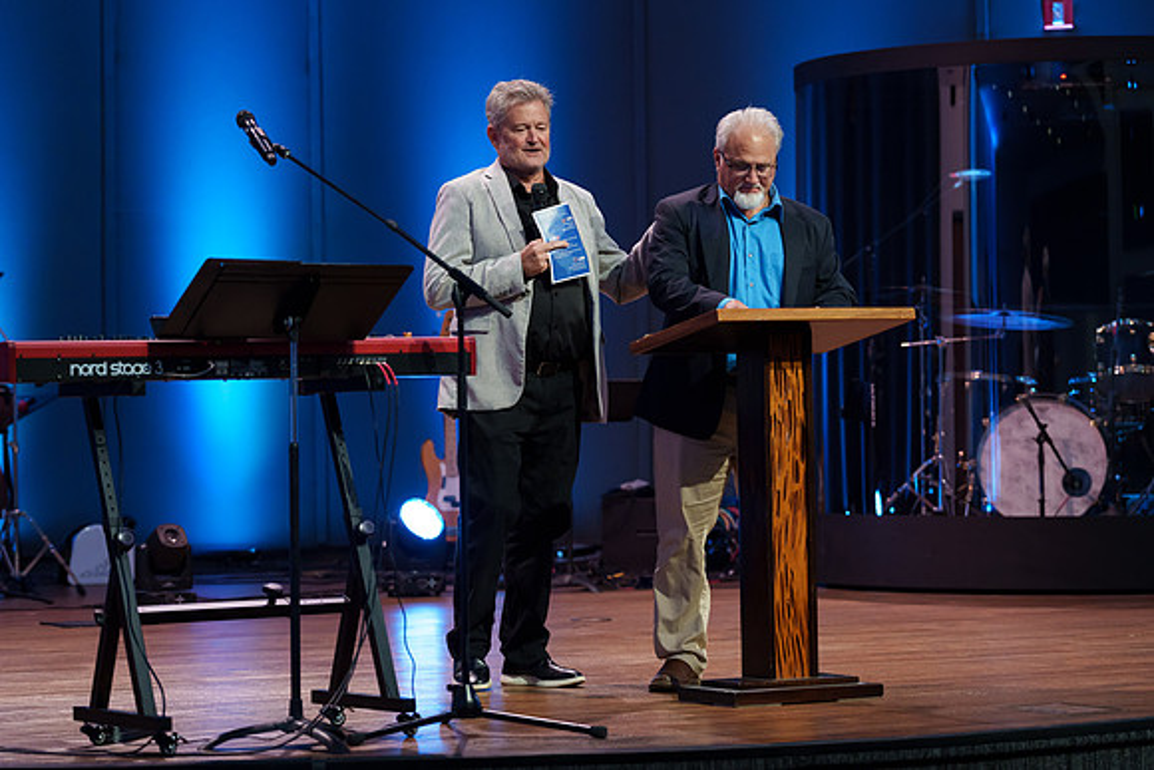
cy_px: 380
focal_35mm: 108
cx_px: 554
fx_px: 3468
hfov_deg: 18.9
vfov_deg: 12.7
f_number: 3.5
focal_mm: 104
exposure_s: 1/200
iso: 1600
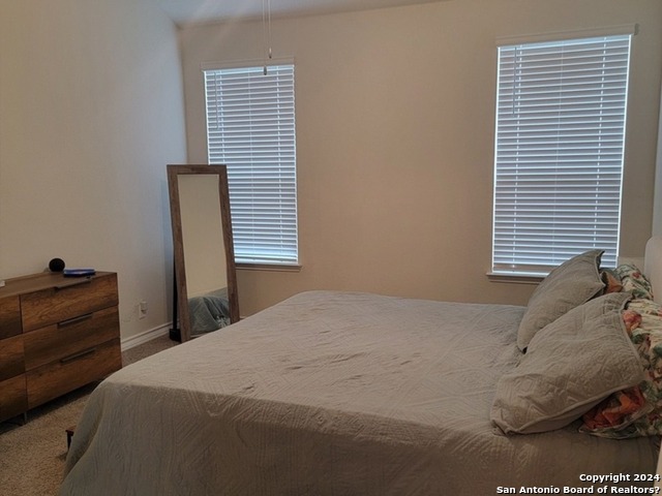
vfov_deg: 56.8
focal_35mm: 24
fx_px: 459
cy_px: 248
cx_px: 331
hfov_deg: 71.6
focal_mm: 6.7
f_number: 1.8
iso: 250
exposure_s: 1/40
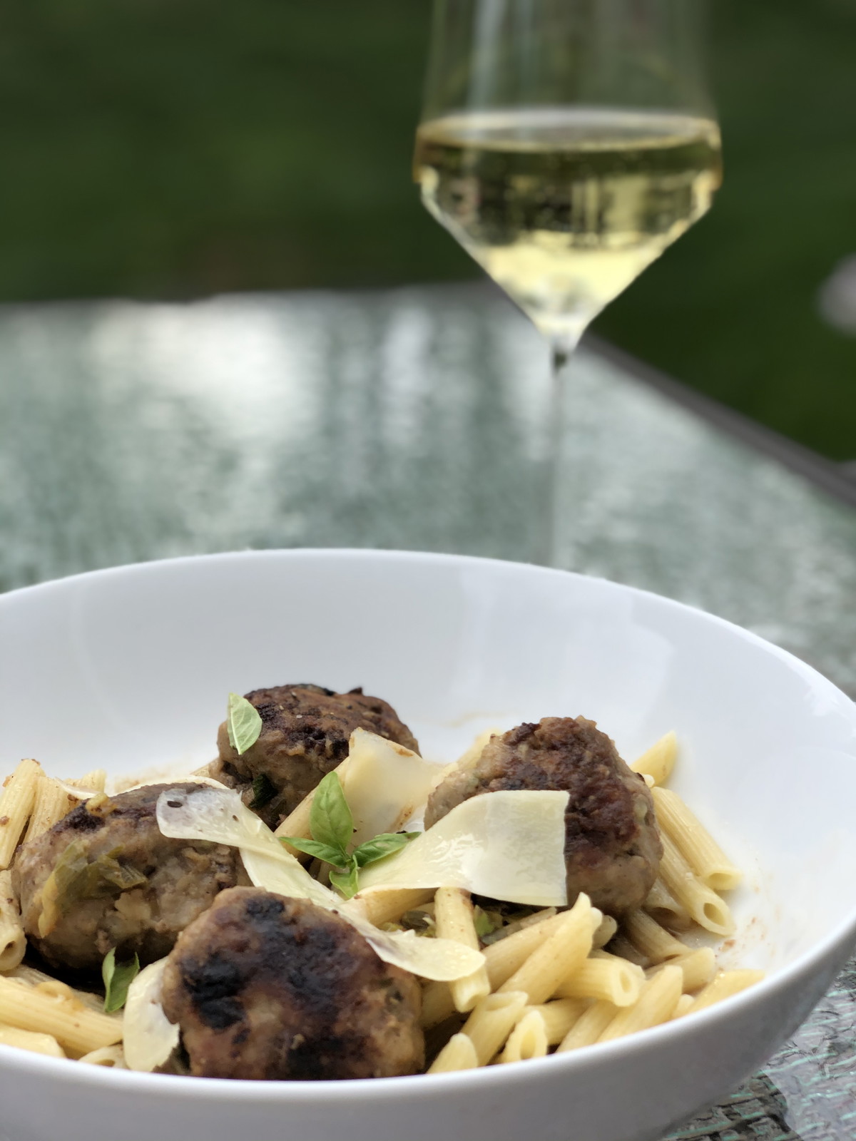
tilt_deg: -21.5
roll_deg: +0.2
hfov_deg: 28.0
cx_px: 428
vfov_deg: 36.8
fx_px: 1715
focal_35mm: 52
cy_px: 570
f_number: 2.4
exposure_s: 1/410
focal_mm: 6
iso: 16
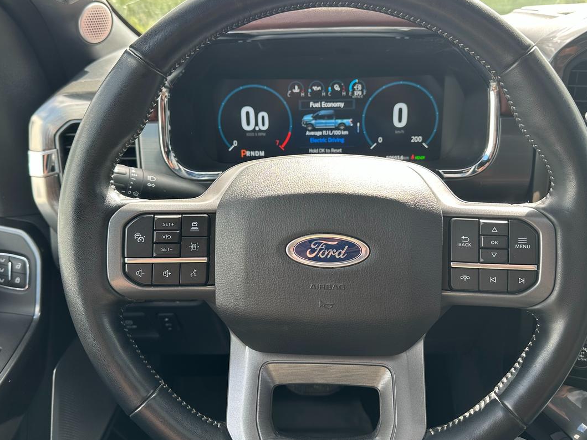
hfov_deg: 61.6
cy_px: 200
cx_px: 305
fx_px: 492
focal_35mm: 29
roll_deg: +1.6
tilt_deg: -24.5
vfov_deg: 48.2
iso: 80
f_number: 1.78
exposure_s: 1/220
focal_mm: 6.86
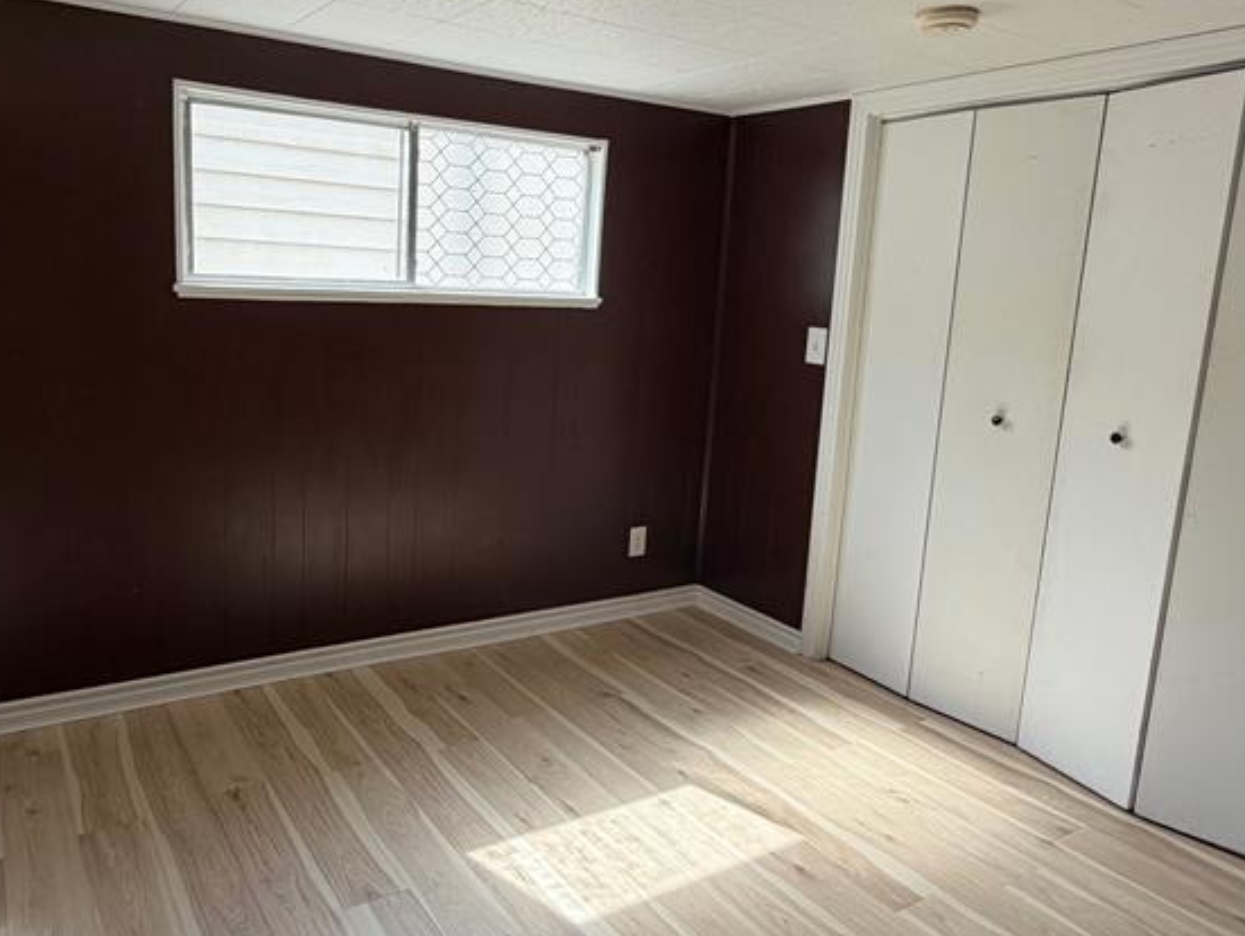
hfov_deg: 67.0
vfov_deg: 53.1
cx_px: 549
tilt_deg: -9.2
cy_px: 436
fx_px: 936
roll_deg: -2.0
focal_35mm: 26
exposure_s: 1/121
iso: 64
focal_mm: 2.22
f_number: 2.2
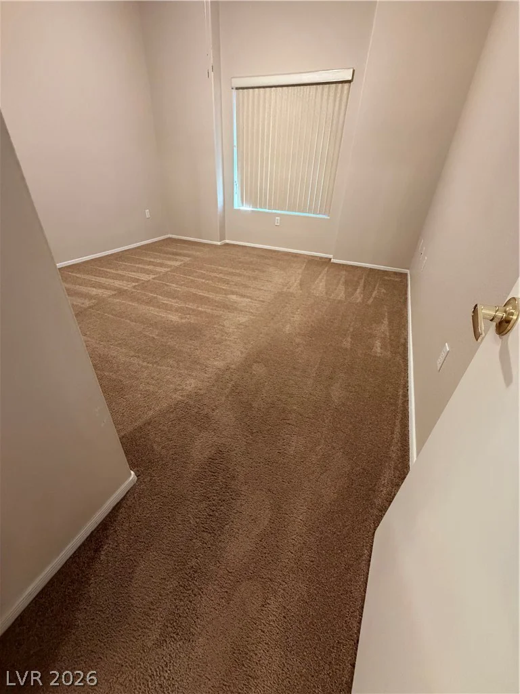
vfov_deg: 102.1
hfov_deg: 85.7
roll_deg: -2.0
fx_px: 280
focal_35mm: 14
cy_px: 347
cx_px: 260
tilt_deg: -32.9
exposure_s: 1/60
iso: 640
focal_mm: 2.22
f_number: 2.2
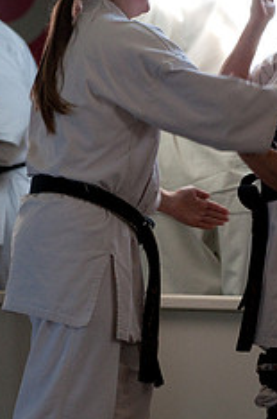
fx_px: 4857
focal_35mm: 419
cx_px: 226
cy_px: 224
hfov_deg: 3.3
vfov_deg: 4.9
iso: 800
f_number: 4.8
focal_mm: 145
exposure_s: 1/200
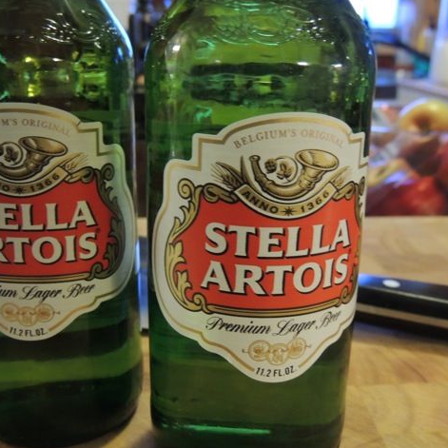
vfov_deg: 40.0
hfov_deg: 40.0
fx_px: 615
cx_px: 208
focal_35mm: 42
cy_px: 225
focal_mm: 6.2
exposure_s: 1/8
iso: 800
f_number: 3.3
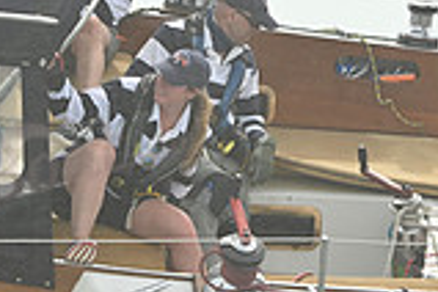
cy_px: -1
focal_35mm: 357
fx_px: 4343
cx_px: 342
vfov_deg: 3.8
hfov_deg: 5.8
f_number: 9
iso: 320
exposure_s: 1/1250
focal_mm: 98
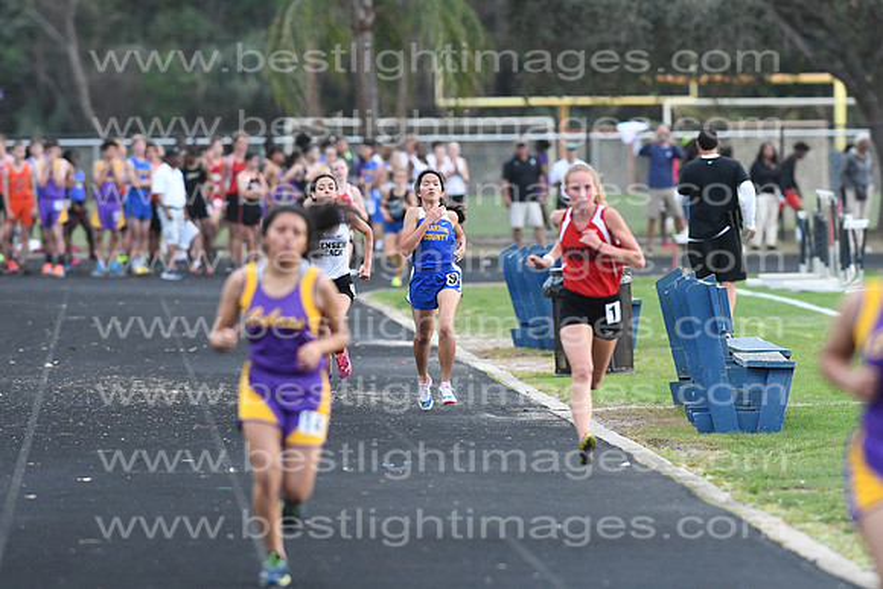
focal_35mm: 450
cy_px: 294
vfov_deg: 3.1
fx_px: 11040
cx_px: 442
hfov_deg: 4.6
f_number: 4
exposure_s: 1/1250
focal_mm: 300
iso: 3200
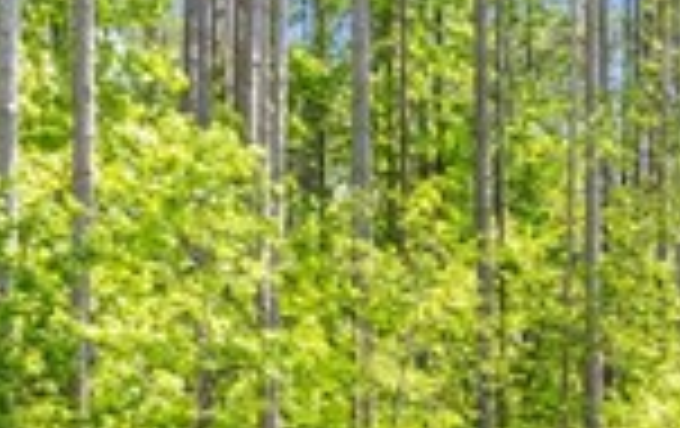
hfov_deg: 10.6
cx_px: 1569
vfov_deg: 7.0
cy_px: 1223
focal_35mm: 172
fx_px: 3193
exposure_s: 1/13
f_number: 4.5
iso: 100
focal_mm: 12.29
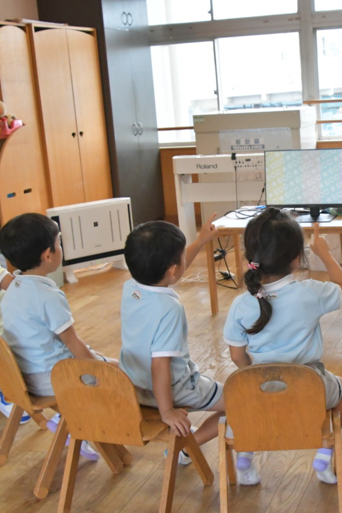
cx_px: 286
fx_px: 783
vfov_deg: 36.2
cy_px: 256
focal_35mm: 55
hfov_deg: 24.2
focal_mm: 24
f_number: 8
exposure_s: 1/250
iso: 4000
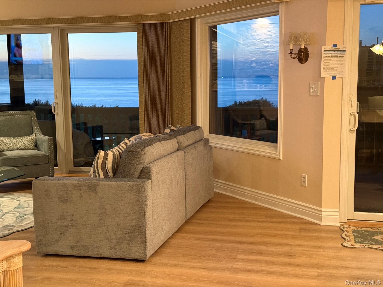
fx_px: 531
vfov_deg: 30.3
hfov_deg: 39.7
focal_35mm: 48
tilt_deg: -6.1
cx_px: 192
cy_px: 144
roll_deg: +0.4
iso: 320
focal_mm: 6.76
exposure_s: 1/40
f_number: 1.78
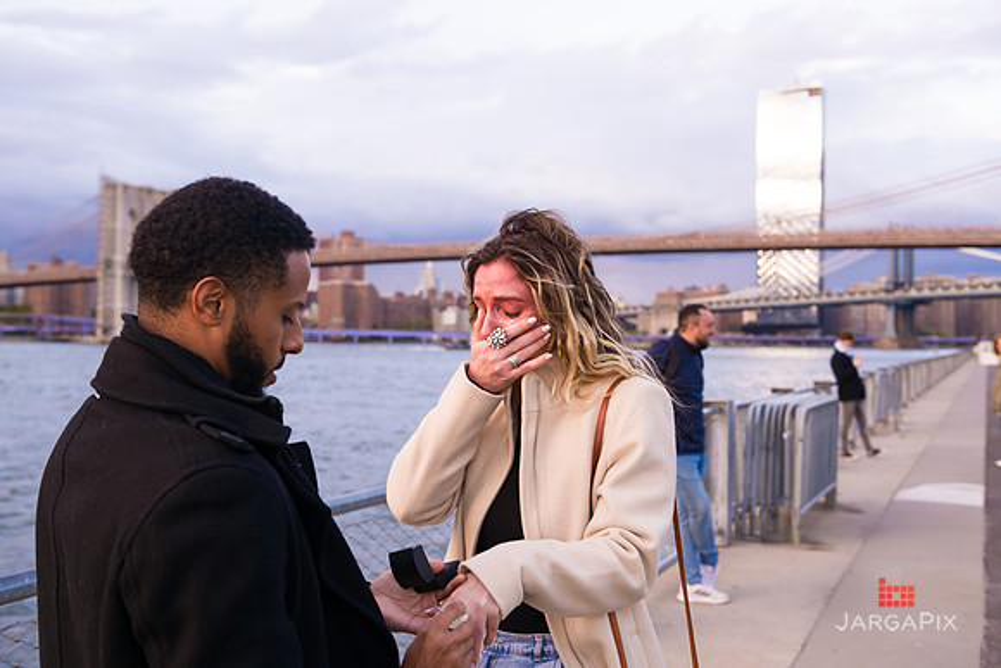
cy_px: 334
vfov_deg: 31.9
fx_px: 1168
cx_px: 500
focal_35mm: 42
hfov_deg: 46.4
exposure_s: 1/200
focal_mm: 42
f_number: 4
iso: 250
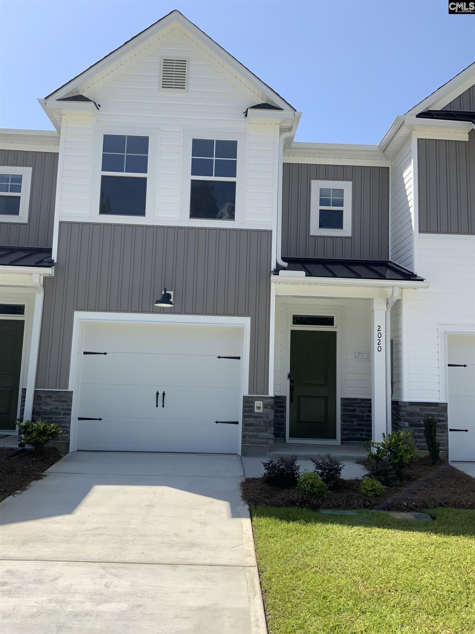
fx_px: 531
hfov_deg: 48.2
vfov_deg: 61.7
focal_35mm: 29
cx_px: 238
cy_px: 317
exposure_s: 1/1848
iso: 16
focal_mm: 3
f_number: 1.8
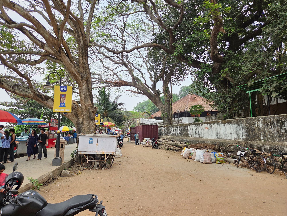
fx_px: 191
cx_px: 144
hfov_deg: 73.9
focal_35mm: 23
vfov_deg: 58.9
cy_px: 108
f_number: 1.8
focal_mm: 5.4
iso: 80
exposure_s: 1/2450
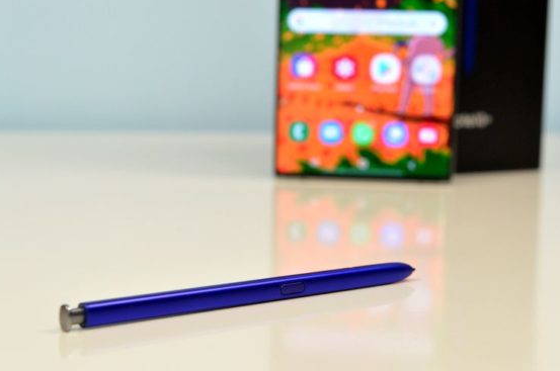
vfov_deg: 15.2
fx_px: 1391
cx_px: 292
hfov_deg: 22.8
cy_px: 184
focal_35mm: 90
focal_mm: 55
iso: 1600
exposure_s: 1/30
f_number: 10
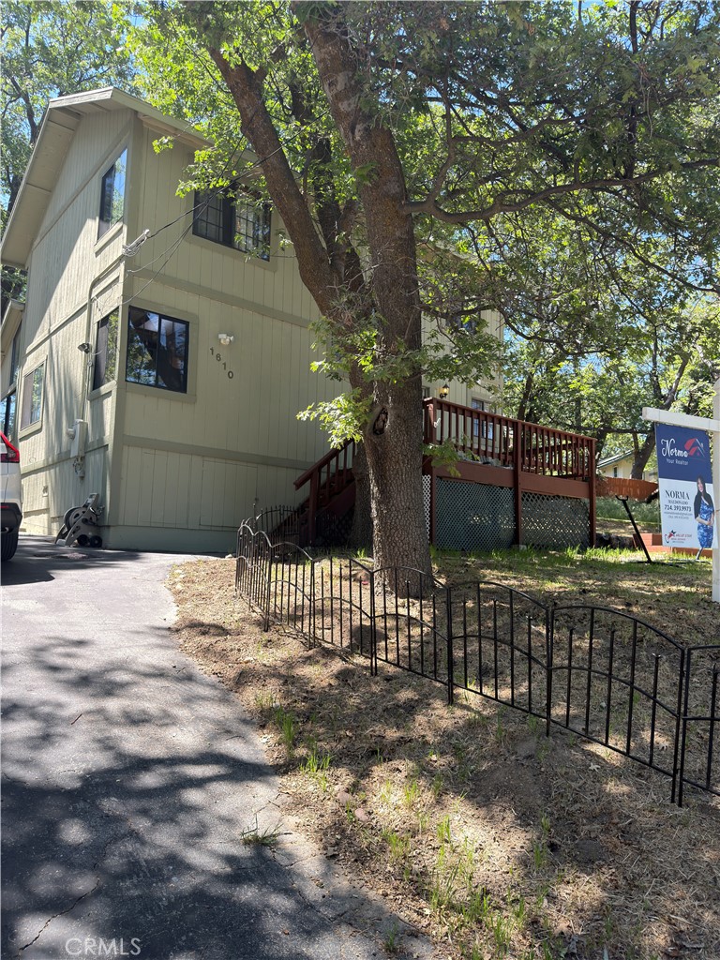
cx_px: 360
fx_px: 666
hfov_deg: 56.8
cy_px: 480
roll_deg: -0.8
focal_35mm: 24
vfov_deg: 71.6
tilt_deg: +7.0
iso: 64
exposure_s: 1/650
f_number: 1.78
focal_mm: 6.76
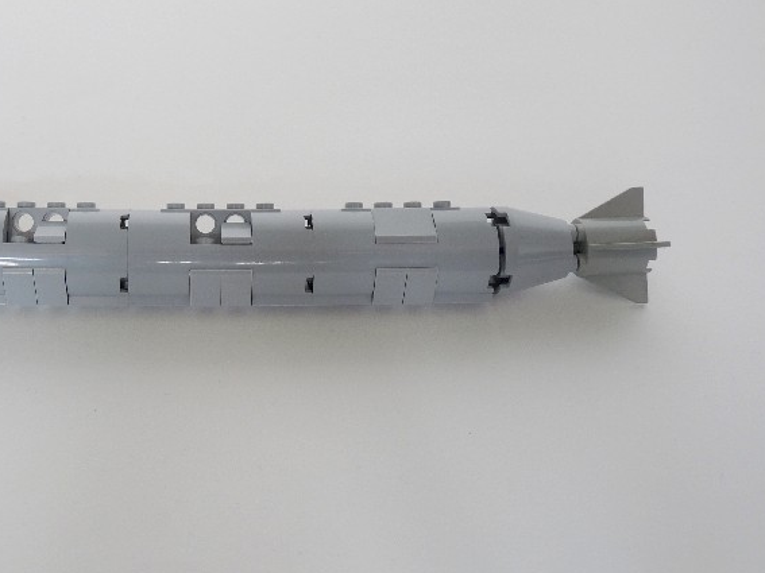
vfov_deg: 30.2
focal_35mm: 48
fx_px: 1061
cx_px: 240
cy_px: 249
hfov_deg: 39.1
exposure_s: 1/20
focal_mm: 6
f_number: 3
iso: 100
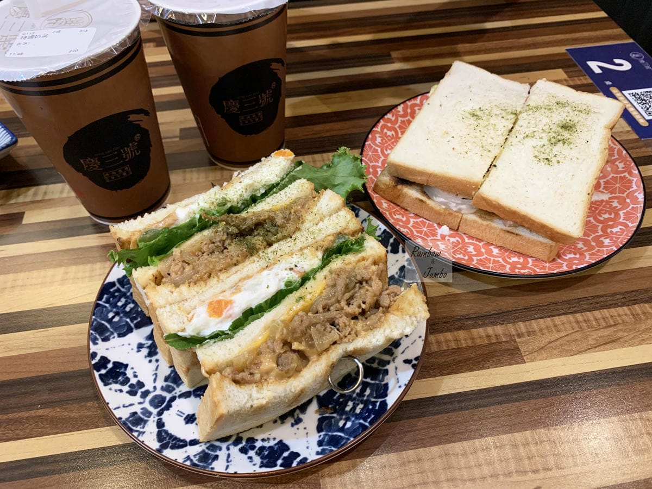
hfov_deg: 67.3
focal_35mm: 26
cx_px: 326
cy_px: 244
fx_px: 490
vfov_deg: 53.1
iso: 320
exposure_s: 1/60
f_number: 1.8
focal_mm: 4.25
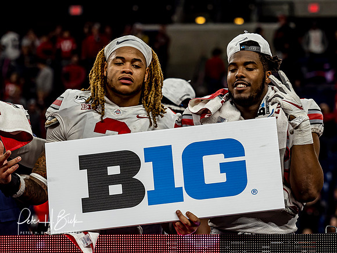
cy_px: 88
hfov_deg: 6.2
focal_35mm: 317
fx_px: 3090
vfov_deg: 4.7
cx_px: 157
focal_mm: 110
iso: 400
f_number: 3.5
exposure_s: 1/320
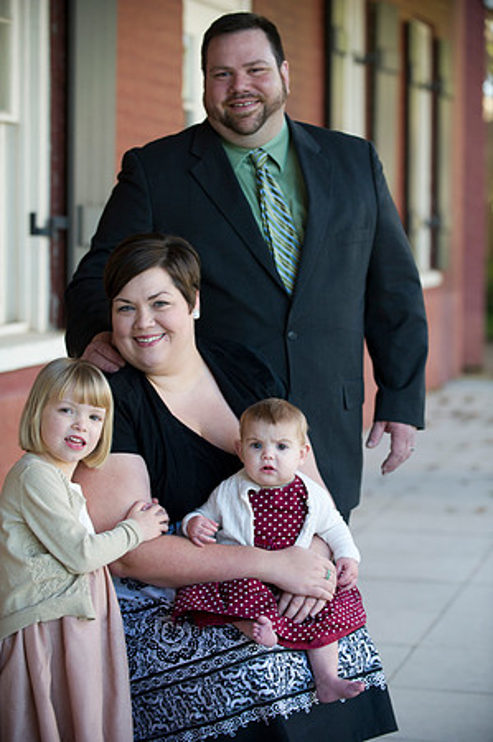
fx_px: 2100
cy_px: 371
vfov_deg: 20.0
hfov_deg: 13.4
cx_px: 246
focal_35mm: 102
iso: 250
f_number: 3.2
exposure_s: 1/250
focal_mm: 102
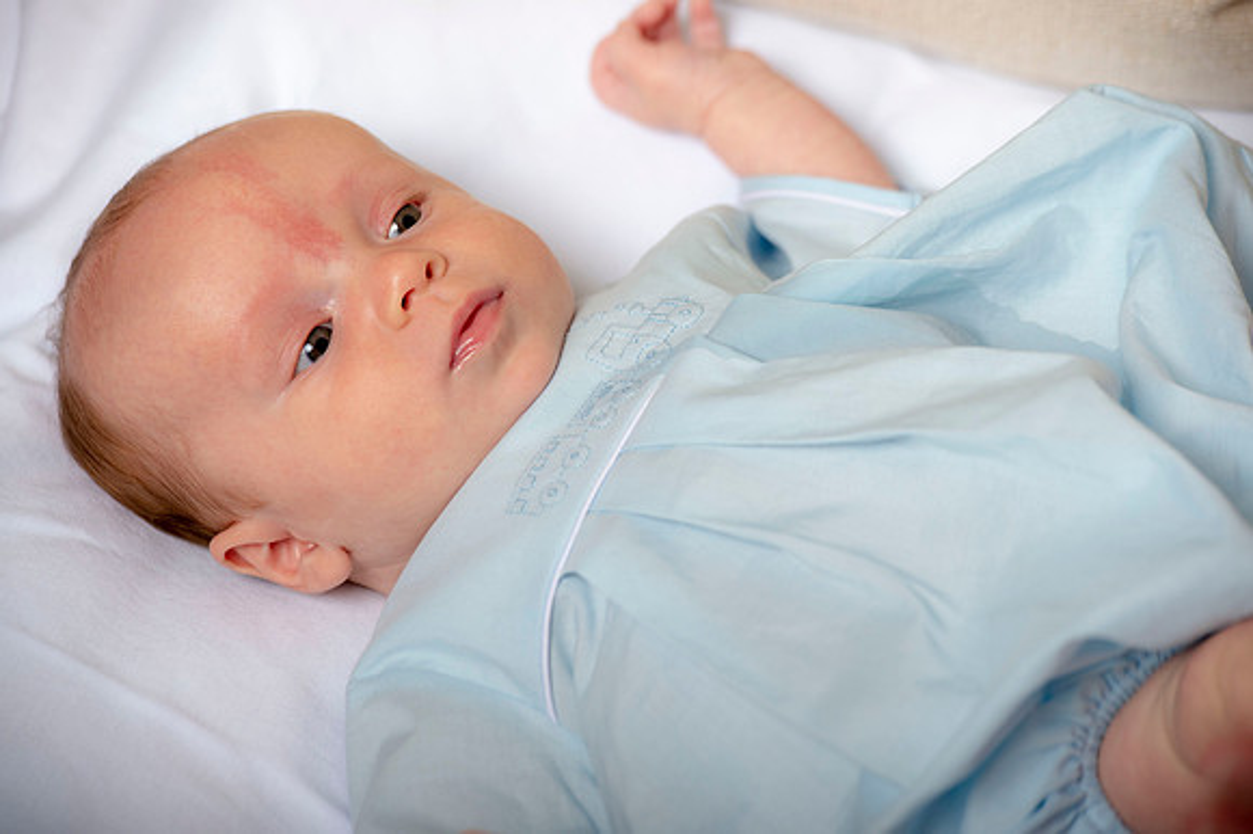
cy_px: 417
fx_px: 6609
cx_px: 626
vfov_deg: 7.2
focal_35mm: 190
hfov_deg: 10.8
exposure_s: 1/200
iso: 250
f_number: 5.6
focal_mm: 190
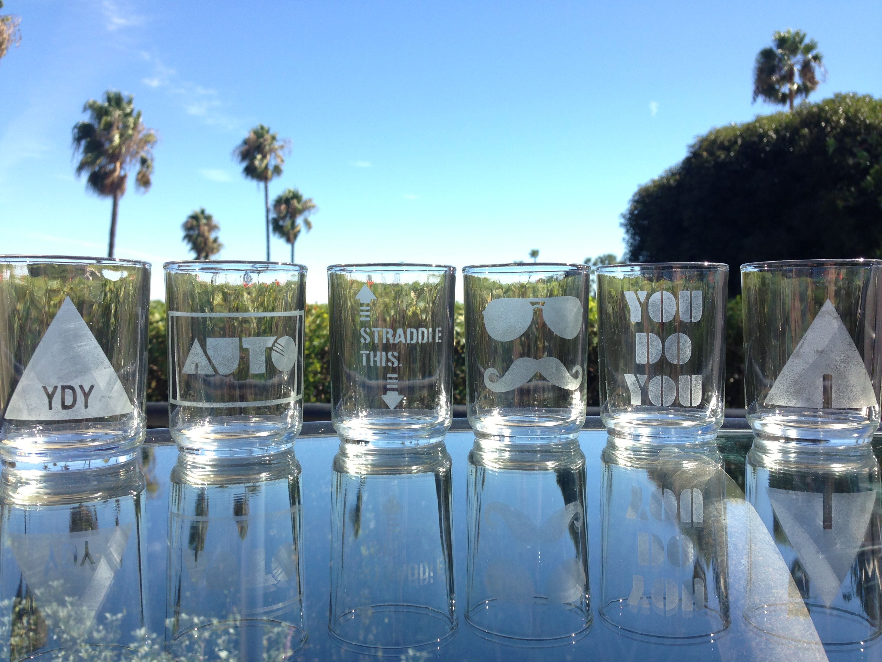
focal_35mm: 33
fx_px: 841
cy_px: 331
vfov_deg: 42.9
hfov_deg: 55.4
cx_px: 441
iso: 50
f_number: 2.4
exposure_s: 1/742
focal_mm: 4.13
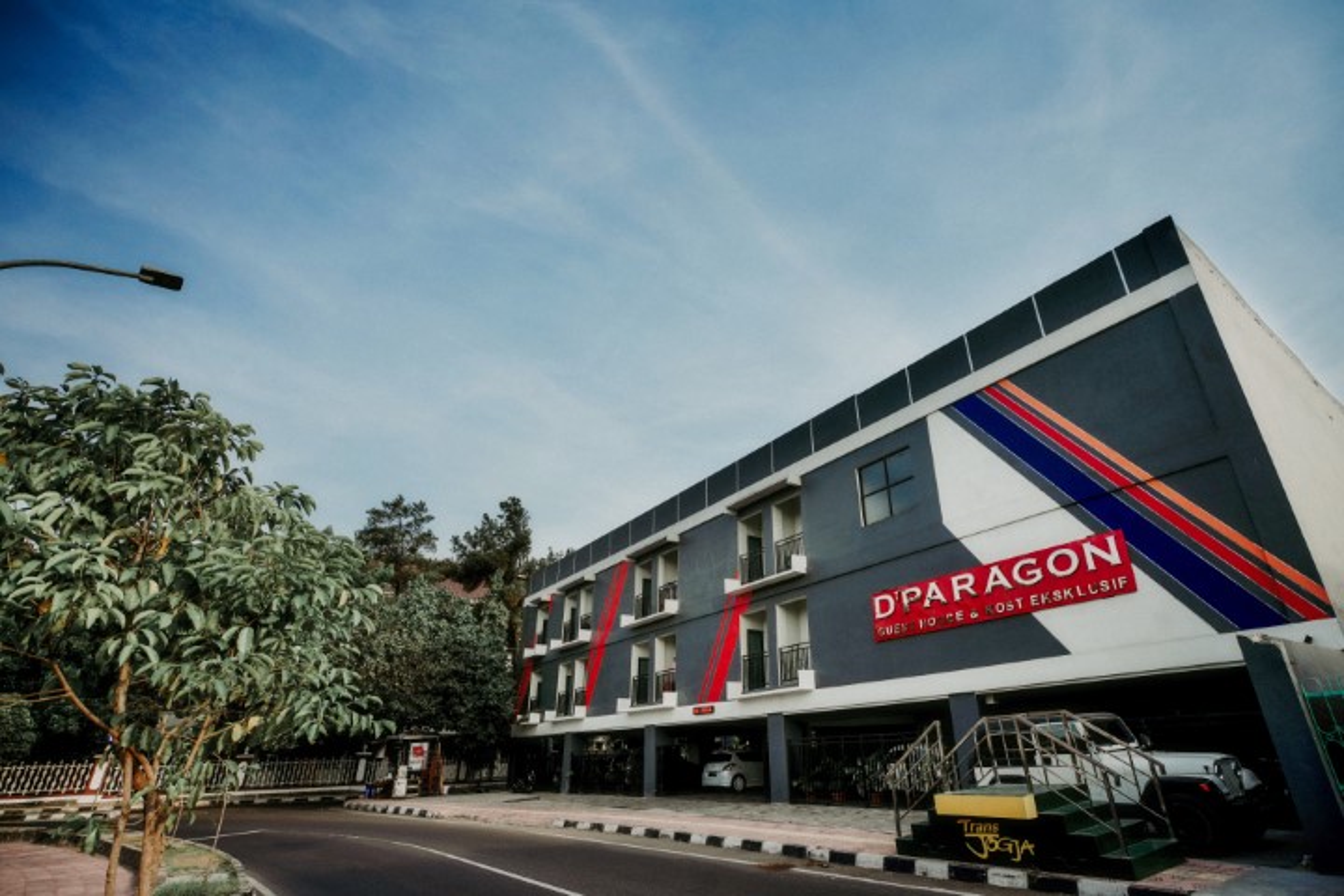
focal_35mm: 16
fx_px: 597
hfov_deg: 96.7
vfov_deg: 73.7
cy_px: 448
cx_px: 672
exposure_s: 1/200
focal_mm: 16
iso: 50
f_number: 4
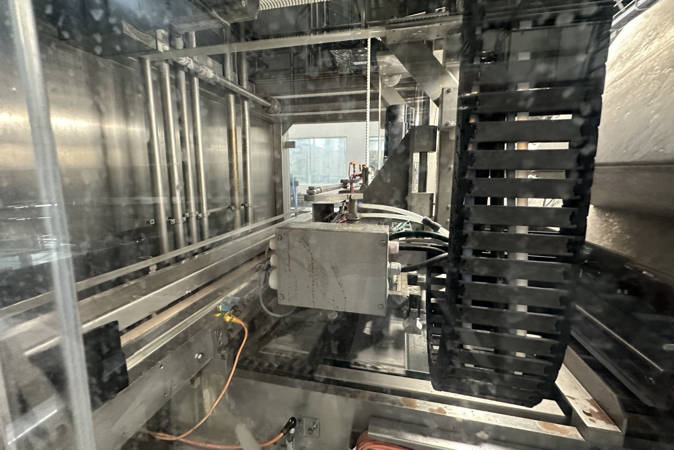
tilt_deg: -8.5
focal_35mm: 15
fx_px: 281
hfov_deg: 100.4
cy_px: 215
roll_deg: -0.5
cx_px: 337
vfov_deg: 77.3
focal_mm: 2.22
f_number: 2.2
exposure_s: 1/50
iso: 500
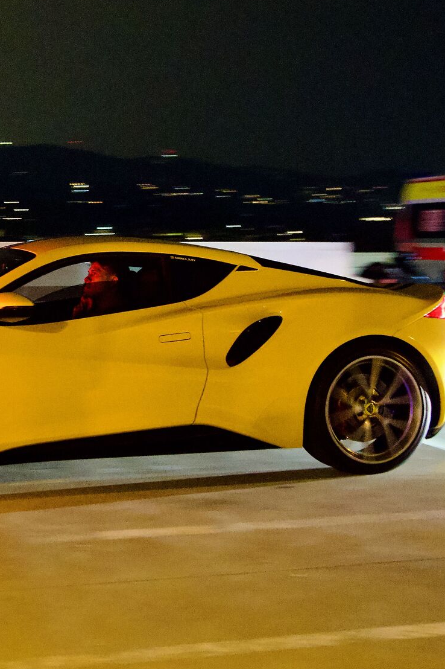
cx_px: 46
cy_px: 272
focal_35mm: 65
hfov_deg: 20.5
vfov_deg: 30.9
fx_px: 1206
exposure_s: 1/20
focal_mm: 20
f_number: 4
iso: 6400
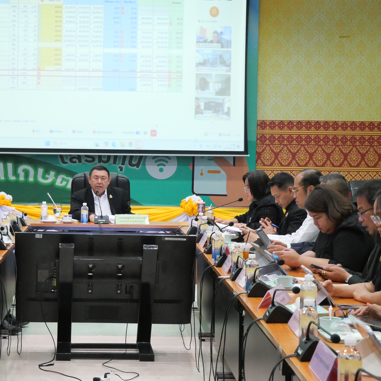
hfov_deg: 19.9
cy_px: 190
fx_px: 1083
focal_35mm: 87
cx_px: 125
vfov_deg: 19.9
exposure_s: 1/80
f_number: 5.6
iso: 3200
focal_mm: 33
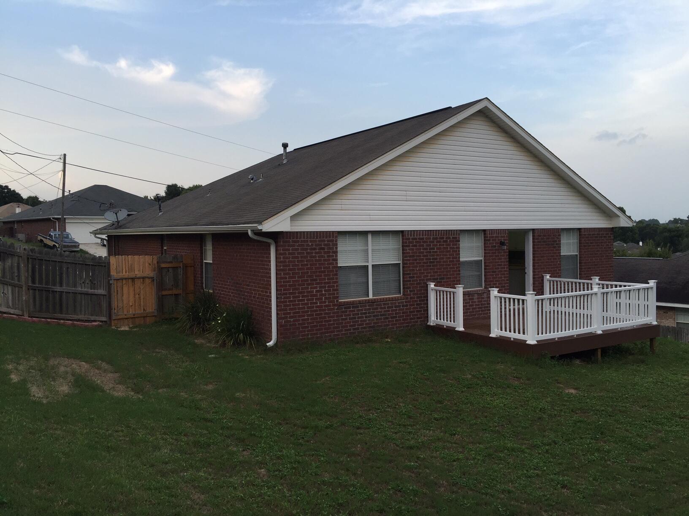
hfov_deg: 61.7
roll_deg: +0.4
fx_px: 577
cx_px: 344
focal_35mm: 29
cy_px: 258
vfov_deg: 48.2
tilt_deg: -3.5
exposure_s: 1/416
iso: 32
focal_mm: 4.15
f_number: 2.2
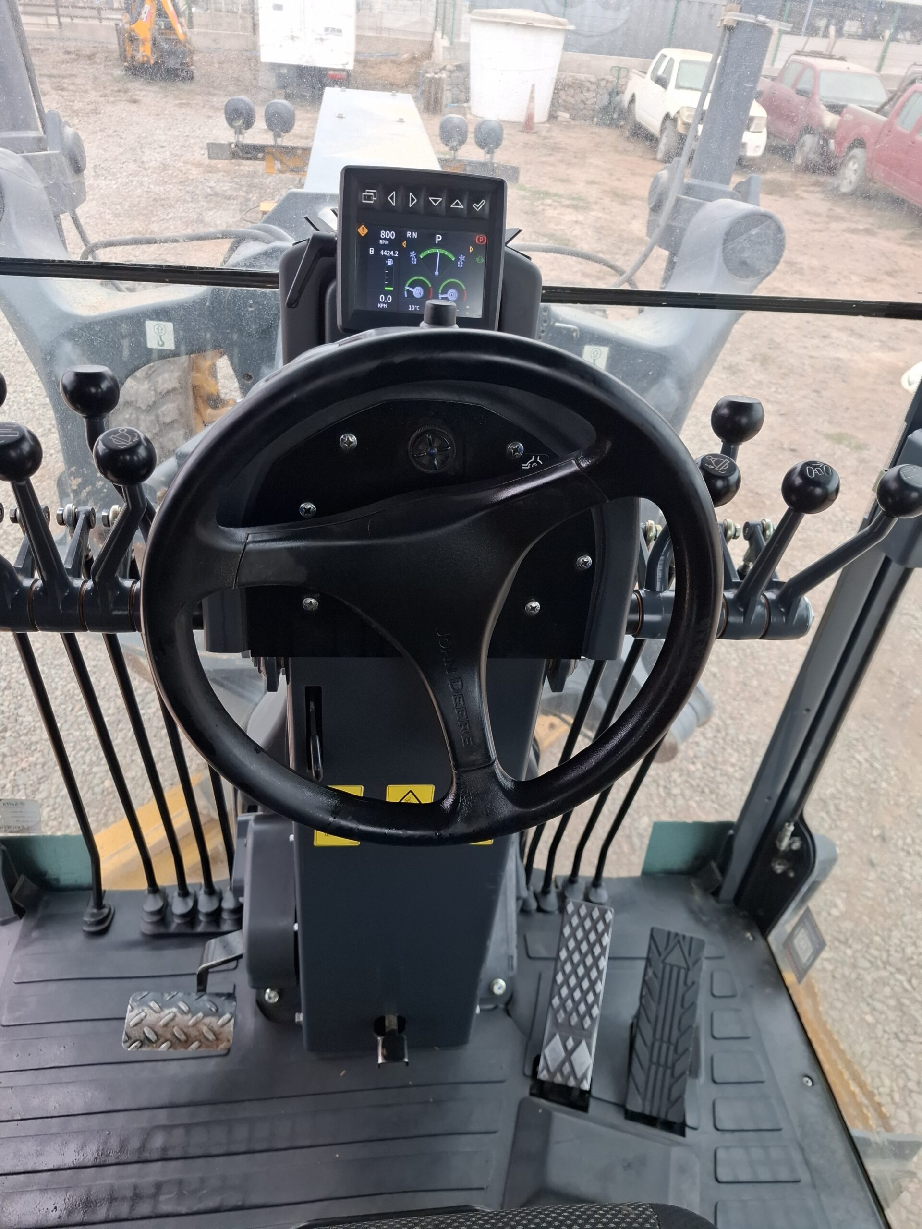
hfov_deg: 58.9
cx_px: 461
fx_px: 817
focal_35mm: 23
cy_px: 614
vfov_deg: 73.9
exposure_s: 1/177
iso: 50
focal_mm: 5.54
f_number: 1.8
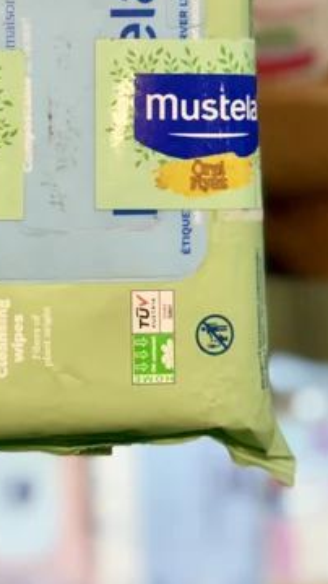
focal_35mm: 101
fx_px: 1561
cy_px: 122
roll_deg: -2.0
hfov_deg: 11.9
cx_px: 54
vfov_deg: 20.9
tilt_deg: -40.7
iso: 40
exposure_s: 1/100
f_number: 1.6
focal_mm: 5.96
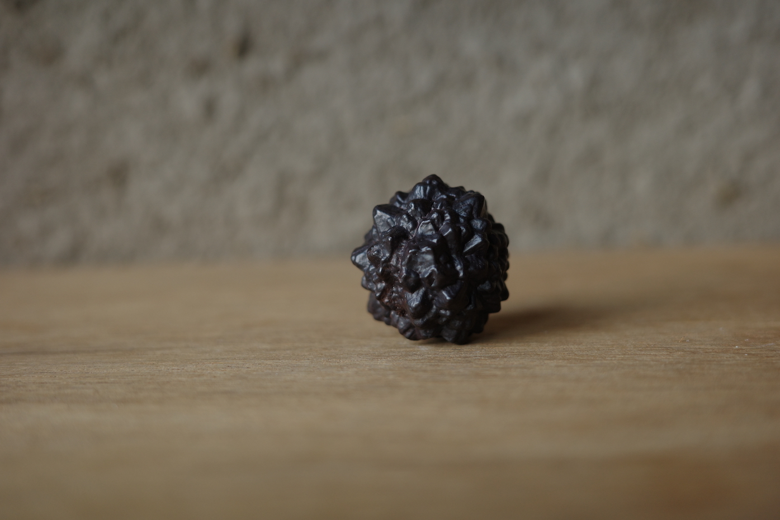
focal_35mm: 43
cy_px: 243
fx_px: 932
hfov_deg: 45.4
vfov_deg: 31.2
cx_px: 414
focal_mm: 26
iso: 200
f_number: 2.8
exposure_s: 1/125
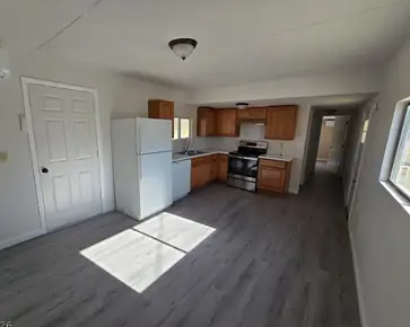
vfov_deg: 87.9
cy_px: 164
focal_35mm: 14
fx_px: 170
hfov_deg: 100.5
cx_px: 190
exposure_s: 1/490
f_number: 2.2
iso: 50
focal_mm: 2.2
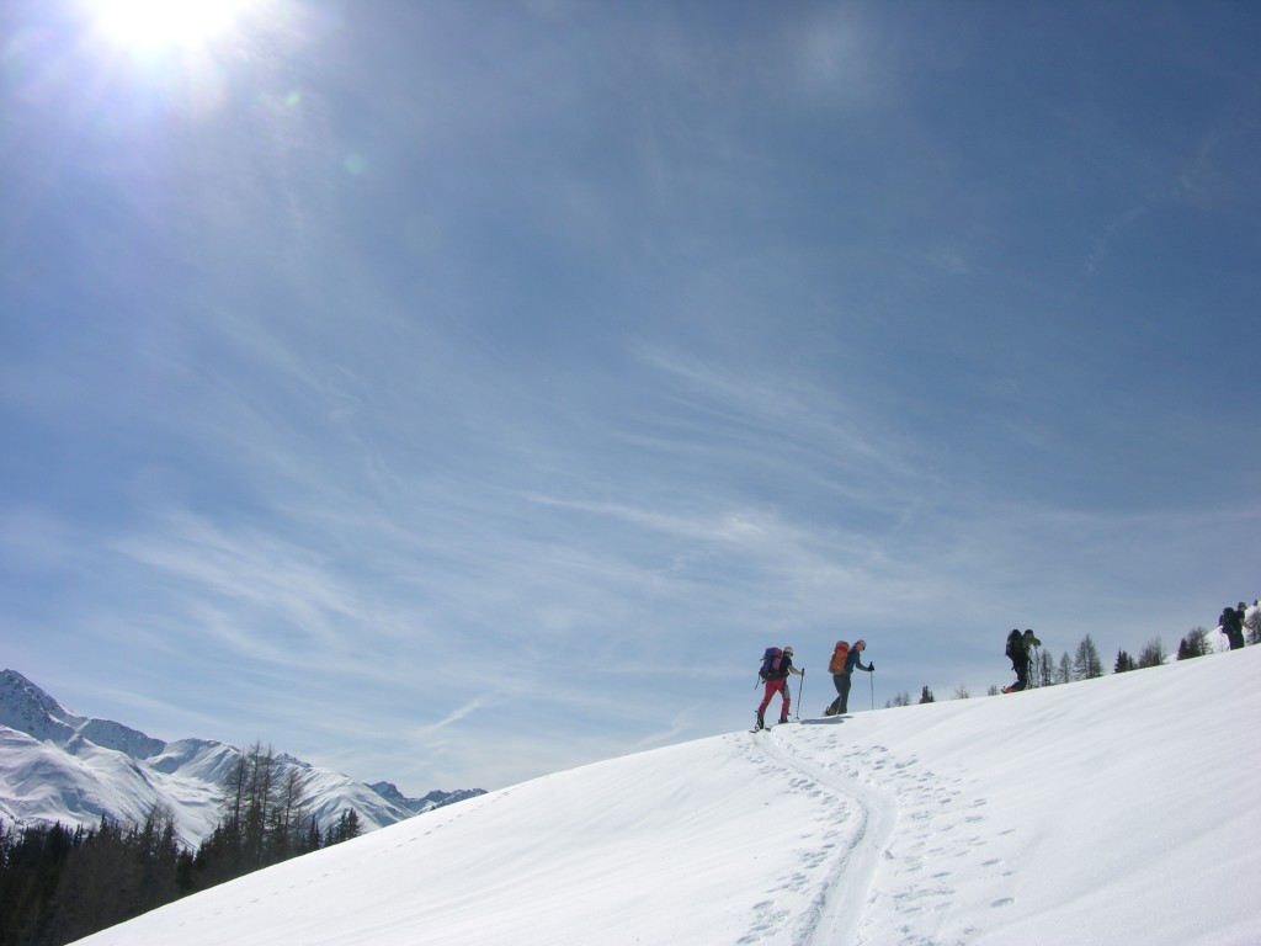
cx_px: 630
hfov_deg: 52.6
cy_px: 473
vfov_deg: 40.7
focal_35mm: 35
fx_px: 1275
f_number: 8
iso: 50
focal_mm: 8.9
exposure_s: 1/456
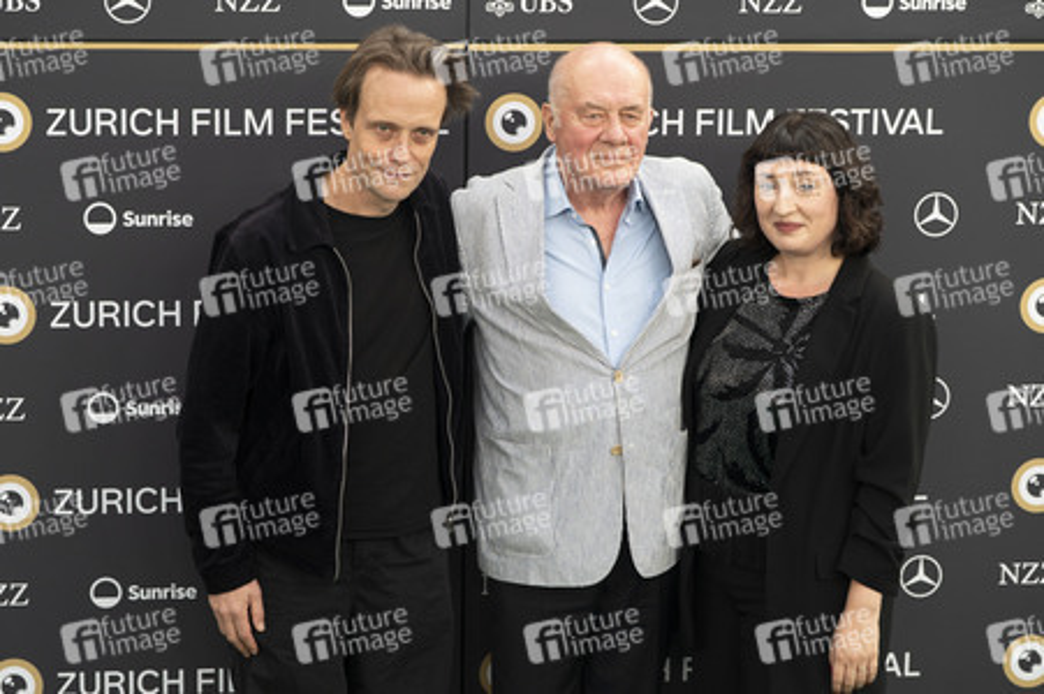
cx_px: 502
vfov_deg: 16.6
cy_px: 333
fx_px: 2378
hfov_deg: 24.8
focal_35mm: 82
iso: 400
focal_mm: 79
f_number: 4.5
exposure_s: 1/200
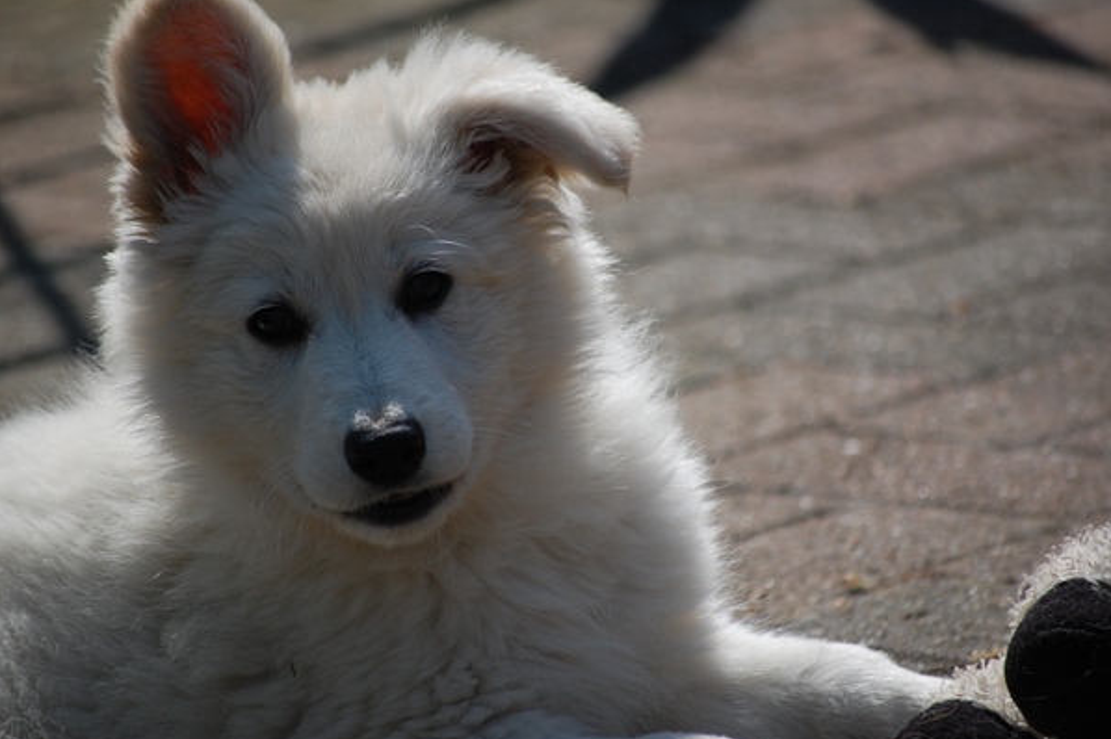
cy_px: 375
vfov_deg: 4.3
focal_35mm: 321
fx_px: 9901
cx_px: 531
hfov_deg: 6.4
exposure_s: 1/1000
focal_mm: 200
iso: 220
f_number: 5.6
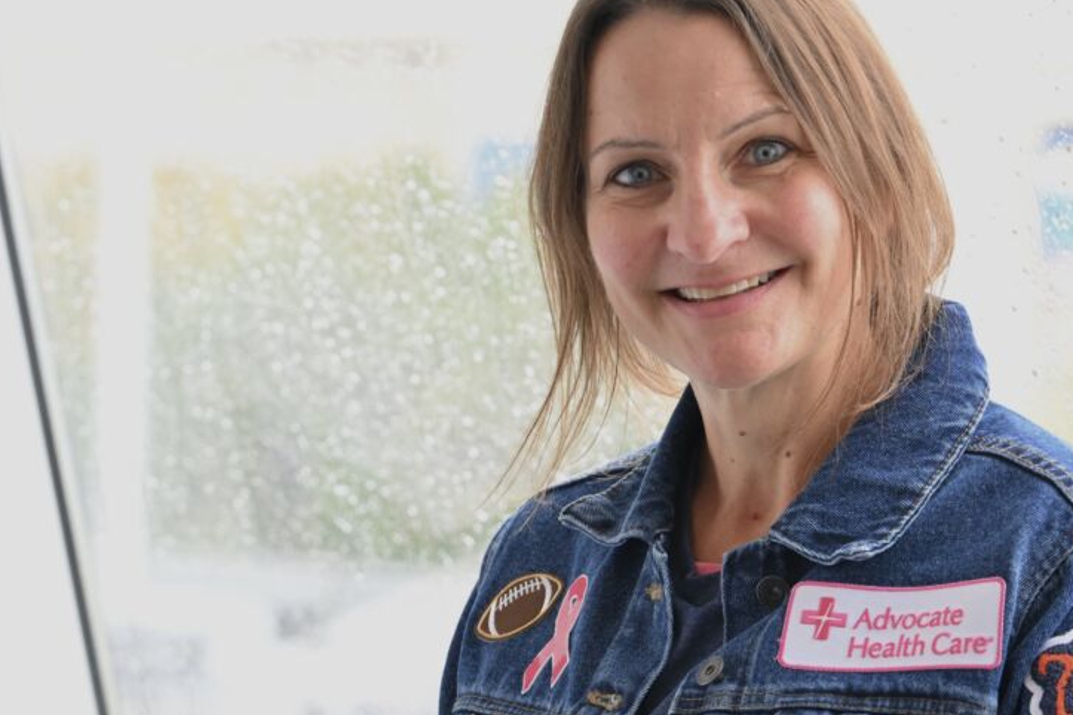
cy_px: 349
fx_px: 4858
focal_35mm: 163
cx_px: 604
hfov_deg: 12.6
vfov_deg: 8.4
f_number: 5.6
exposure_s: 1/160
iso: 1600
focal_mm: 115
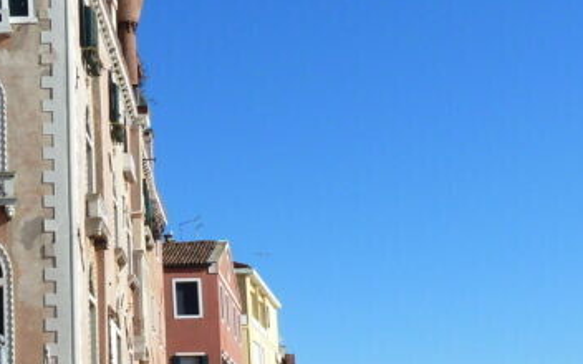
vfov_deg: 16.8
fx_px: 1223
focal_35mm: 77
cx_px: -98
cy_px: 301
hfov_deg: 24.5
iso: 80
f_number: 4.5
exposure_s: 1/400
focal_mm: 4.1
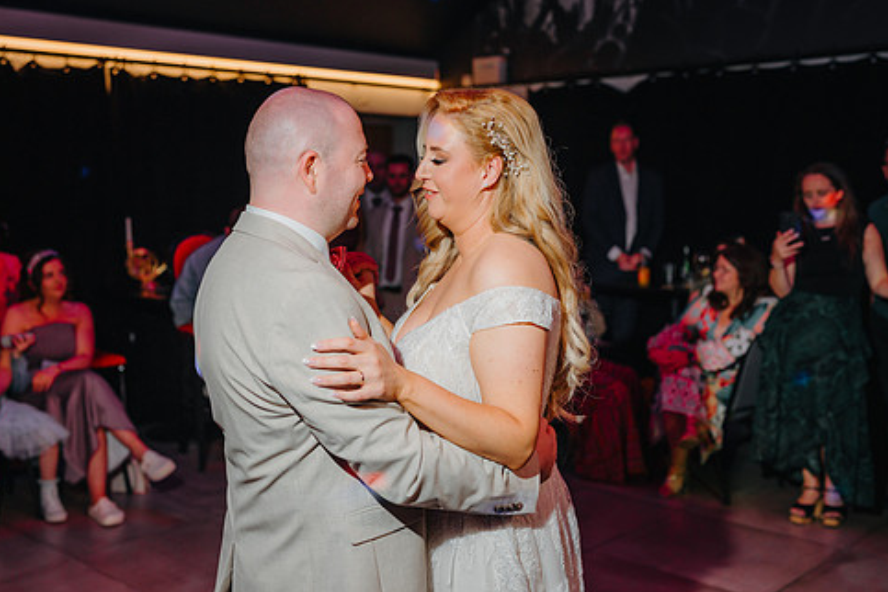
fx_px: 1036
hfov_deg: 46.4
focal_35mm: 42
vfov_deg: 31.9
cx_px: 410
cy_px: 306
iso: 200
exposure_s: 1/200
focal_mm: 35
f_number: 2.2
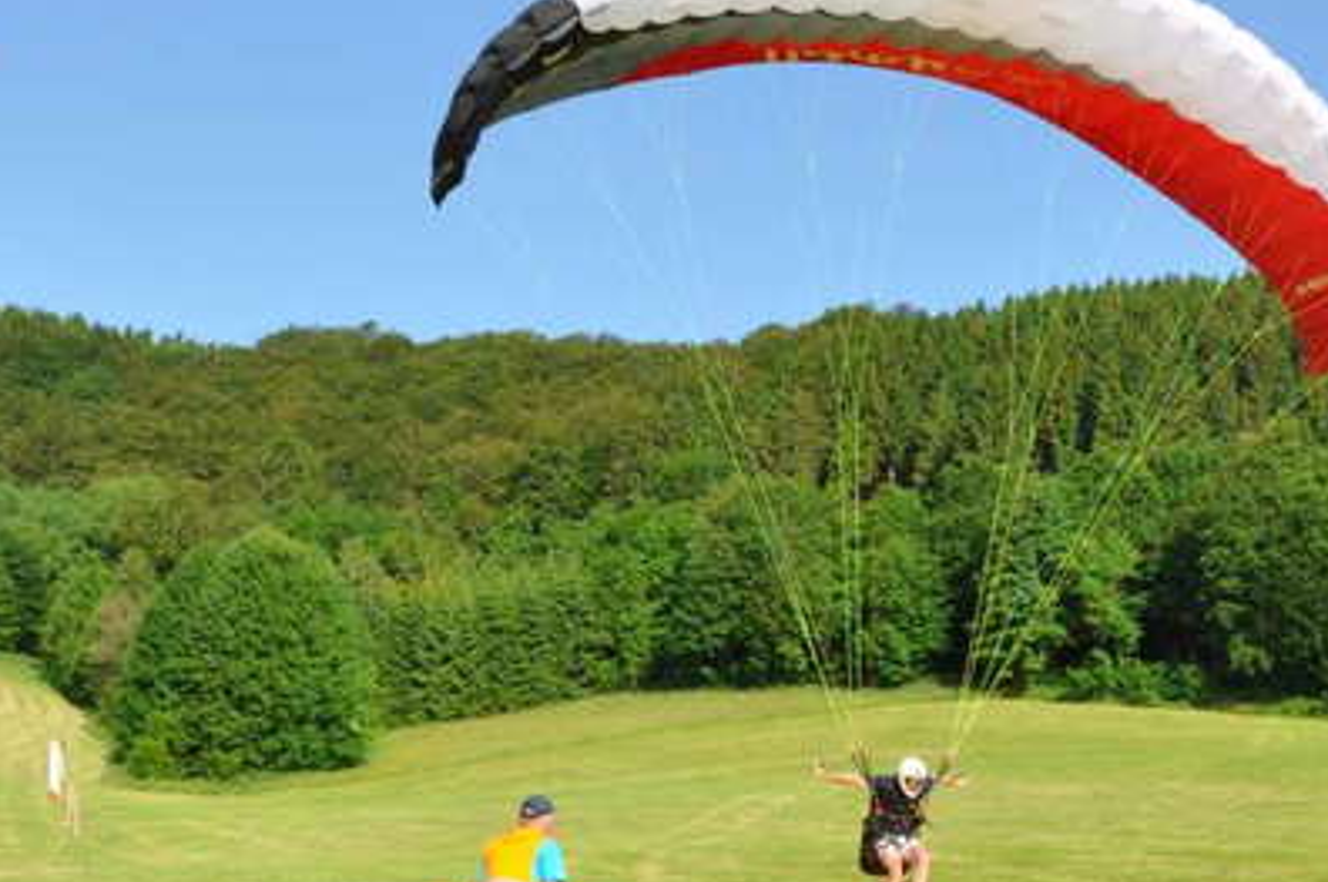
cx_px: 785
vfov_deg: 21.4
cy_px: 604
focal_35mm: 63
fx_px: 2321
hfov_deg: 31.9
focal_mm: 21
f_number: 11
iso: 200
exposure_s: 1/125
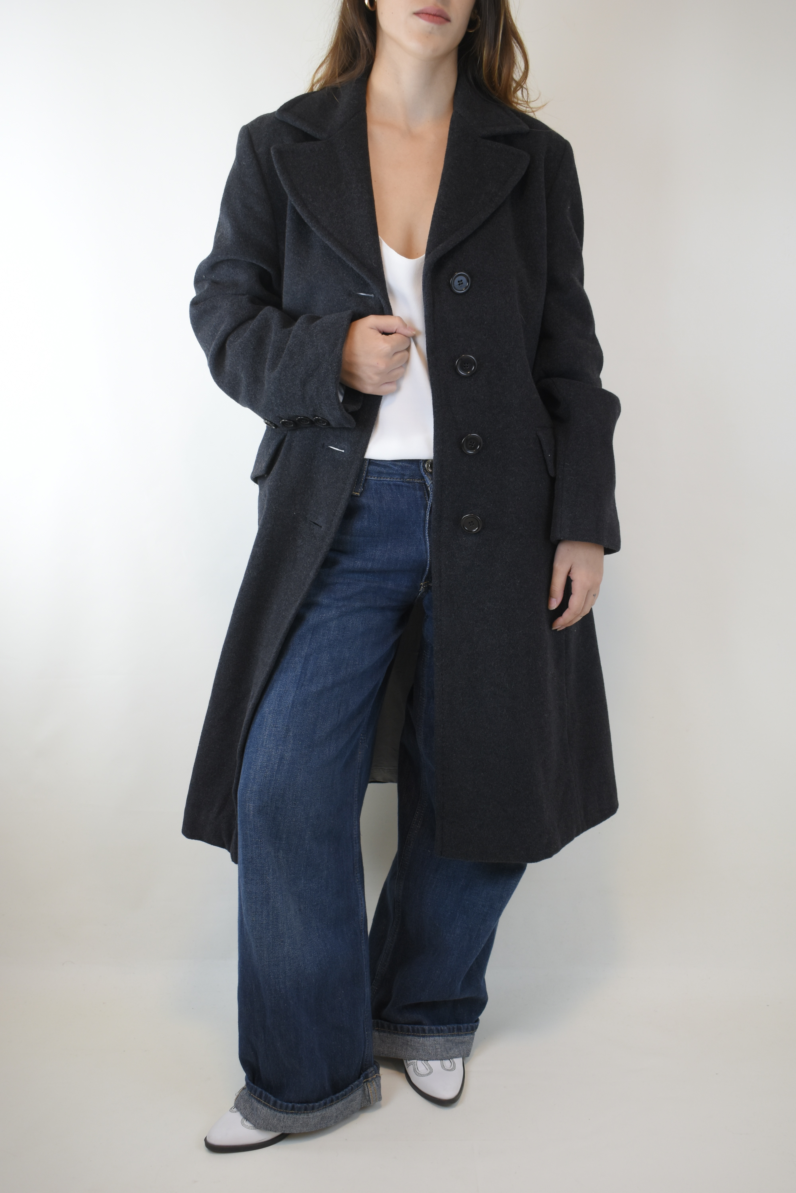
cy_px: 596
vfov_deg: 51.3
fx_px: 1244
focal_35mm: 38
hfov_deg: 35.5
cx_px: 398
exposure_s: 1/80
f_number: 4.5
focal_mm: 25
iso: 400
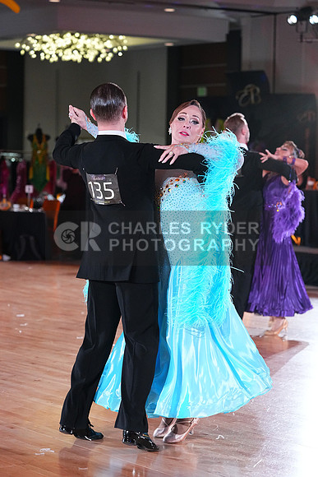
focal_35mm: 115
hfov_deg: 11.9
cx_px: 159
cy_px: 238
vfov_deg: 17.8
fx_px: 1523
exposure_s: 1/400
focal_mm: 115
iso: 5000
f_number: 4.5
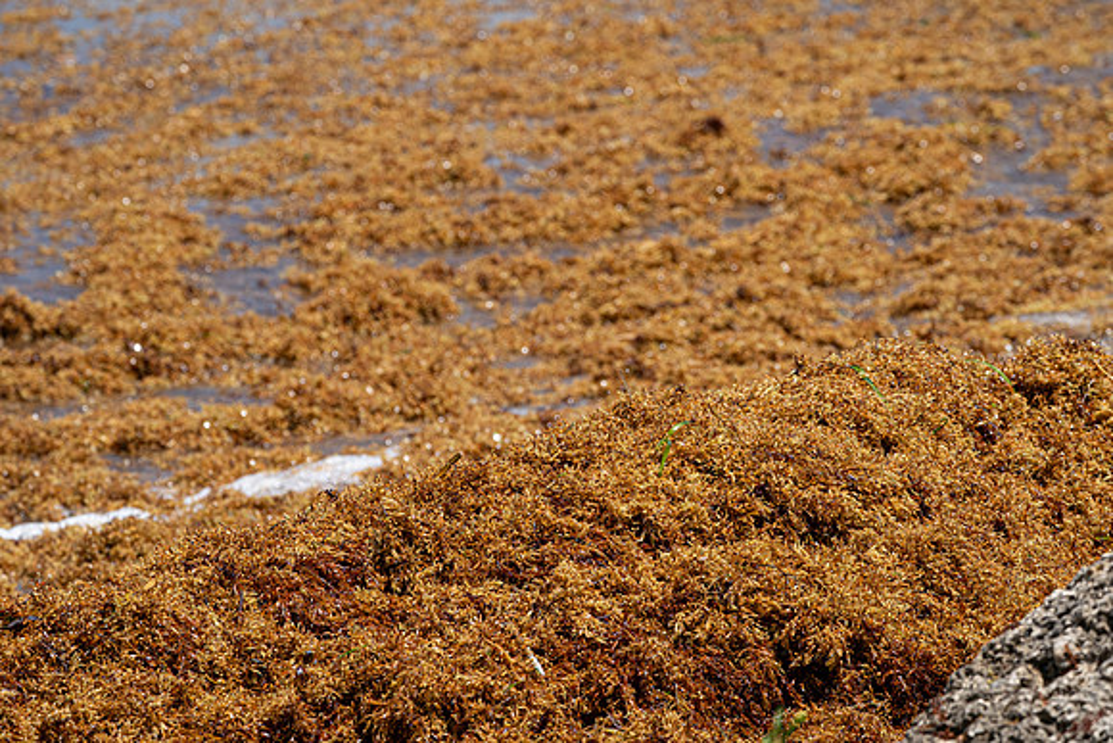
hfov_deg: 9.7
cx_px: 556
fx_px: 6556
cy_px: 372
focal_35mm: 212
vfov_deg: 6.5
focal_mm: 212
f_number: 10
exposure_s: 1/1250
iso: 640
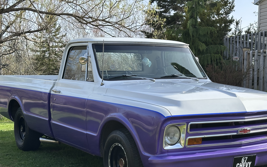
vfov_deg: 20.8
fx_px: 451
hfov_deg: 32.9
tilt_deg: -0.5
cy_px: 118
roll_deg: -2.4
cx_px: 146
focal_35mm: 62
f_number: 1.78
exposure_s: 1/1475
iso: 64
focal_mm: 6.86
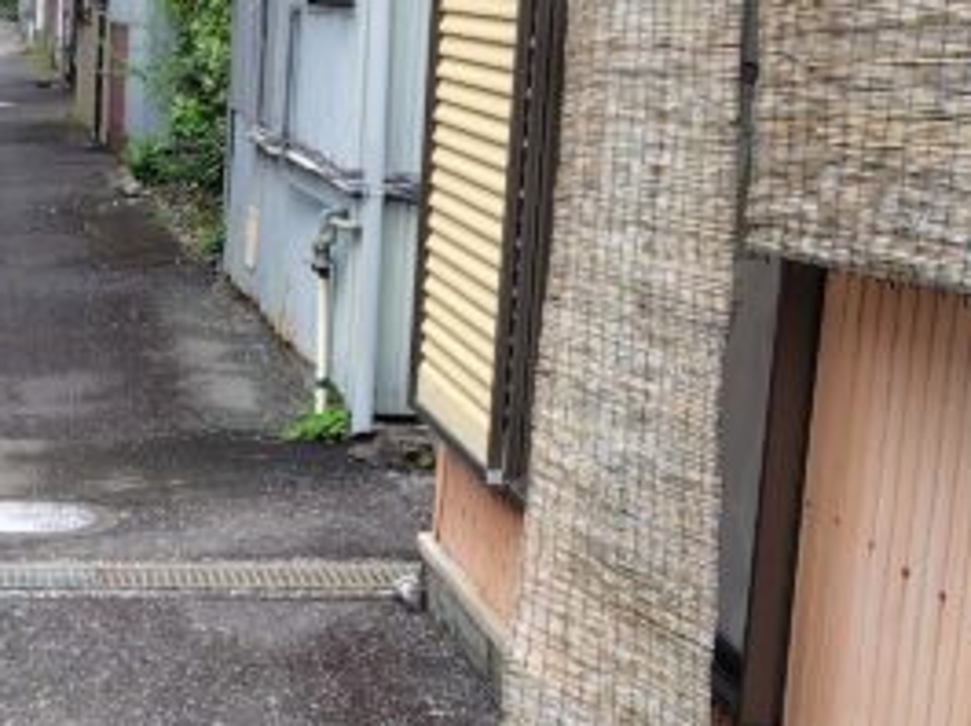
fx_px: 2493
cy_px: 587
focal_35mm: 89
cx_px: -92
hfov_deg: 21.0
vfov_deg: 16.4
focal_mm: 5.6
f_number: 1.9
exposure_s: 1/120
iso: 50
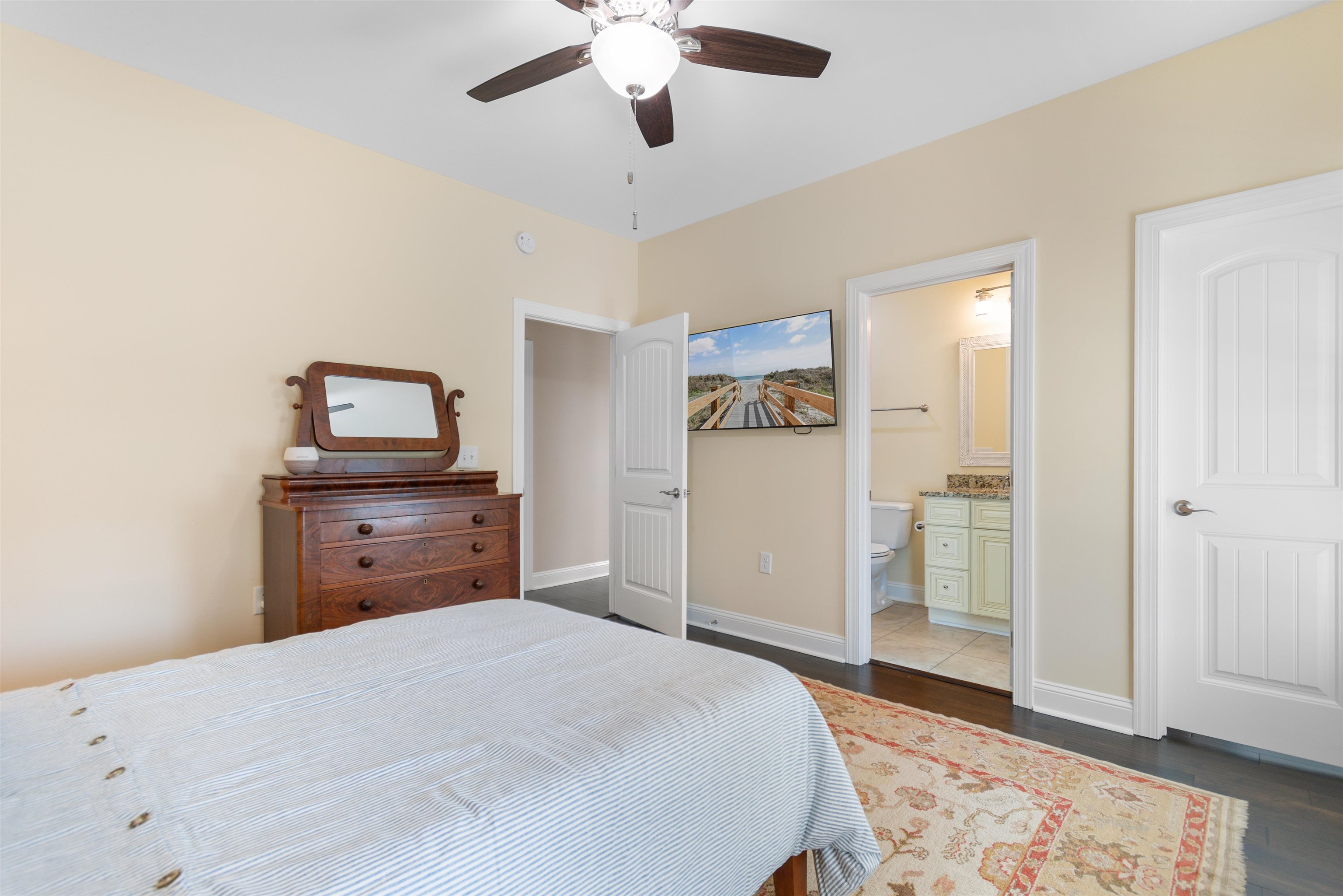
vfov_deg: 77.3
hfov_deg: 100.4
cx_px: 672
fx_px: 560
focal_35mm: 15
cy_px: 448
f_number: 4.5
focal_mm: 10
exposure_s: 1/15
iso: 100
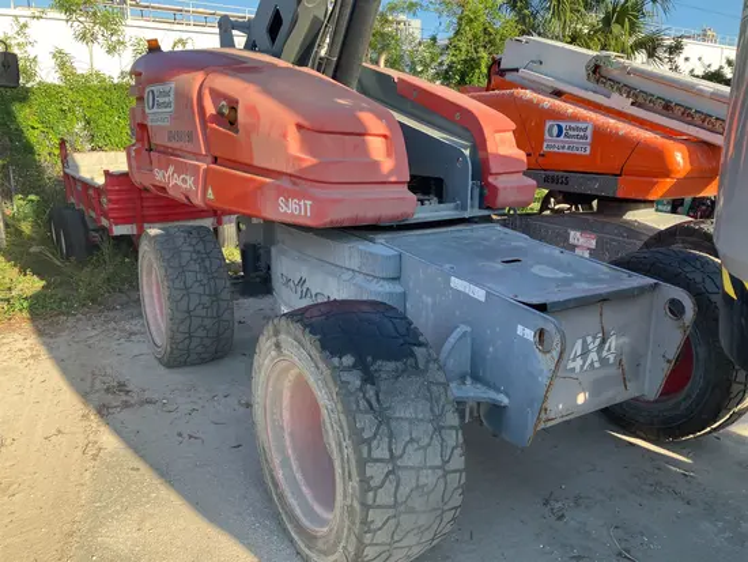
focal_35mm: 28
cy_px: 281
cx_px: 374
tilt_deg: -11.9
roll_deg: -0.4
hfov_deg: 63.4
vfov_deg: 49.8
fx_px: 605
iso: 32
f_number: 1.8
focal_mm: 3.99
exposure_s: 1/379
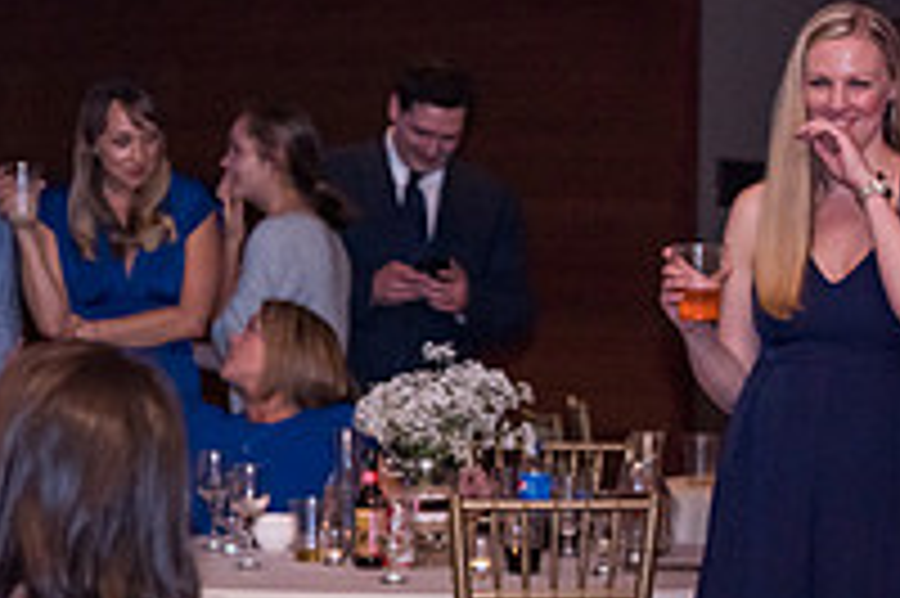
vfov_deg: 6.8
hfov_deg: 9.9
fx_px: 5071
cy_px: 384
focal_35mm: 203
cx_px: -292
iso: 1600
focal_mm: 70
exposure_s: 1/320
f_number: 3.2
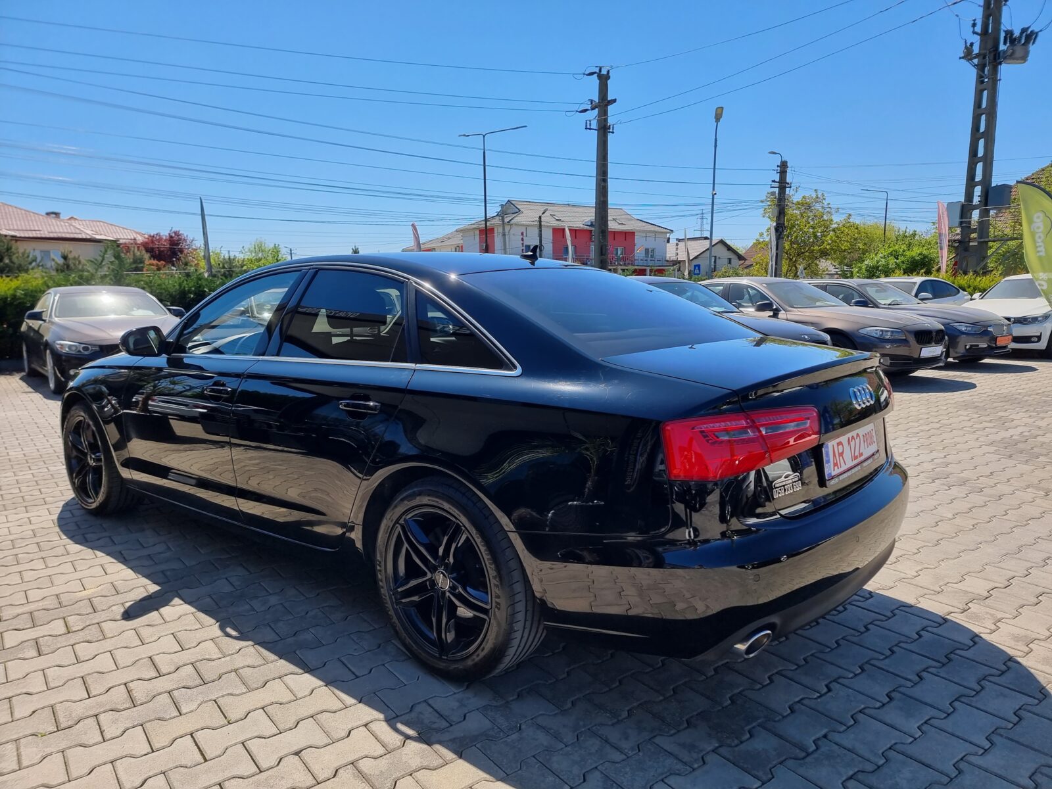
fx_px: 729
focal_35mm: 24
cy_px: 394
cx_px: 526
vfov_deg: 56.8
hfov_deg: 71.6
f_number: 1.8
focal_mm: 6.7
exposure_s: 1/606
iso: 50
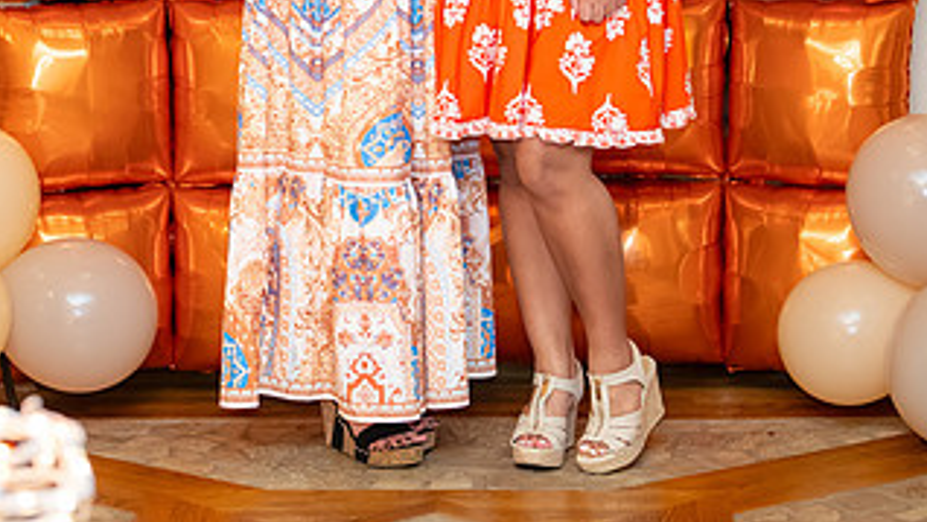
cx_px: 410
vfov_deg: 9.2
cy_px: -88
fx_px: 3221
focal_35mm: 131
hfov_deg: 16.4
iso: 1000
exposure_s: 1/400
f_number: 1.2
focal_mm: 50
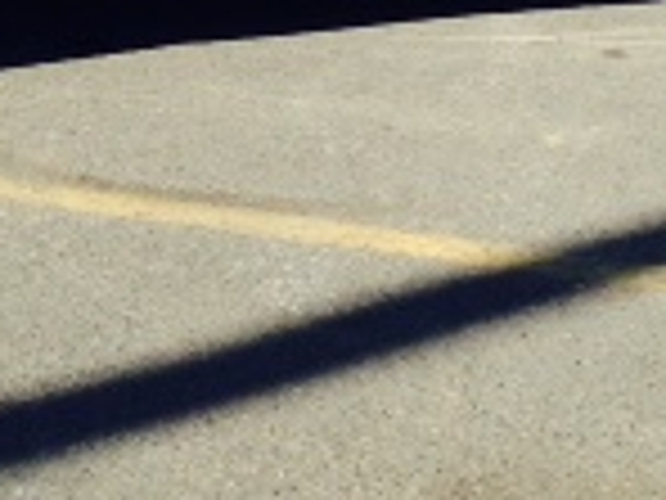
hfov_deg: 13.8
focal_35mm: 143
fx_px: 2751
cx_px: 266
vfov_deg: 9.9
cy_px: -329
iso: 50
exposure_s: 1/968
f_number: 2.4
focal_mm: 4.12
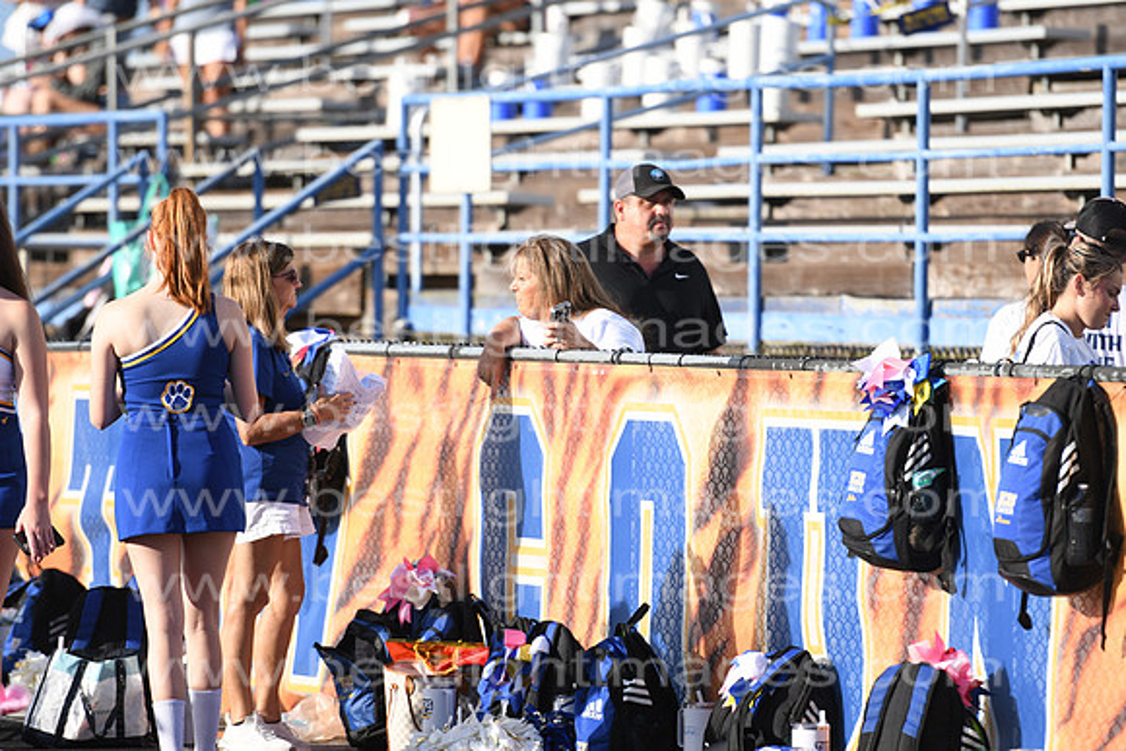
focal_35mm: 300
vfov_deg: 4.6
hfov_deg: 6.9
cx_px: 563
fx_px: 9385
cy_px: 376
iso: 200
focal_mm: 200
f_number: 4
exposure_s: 1/2000
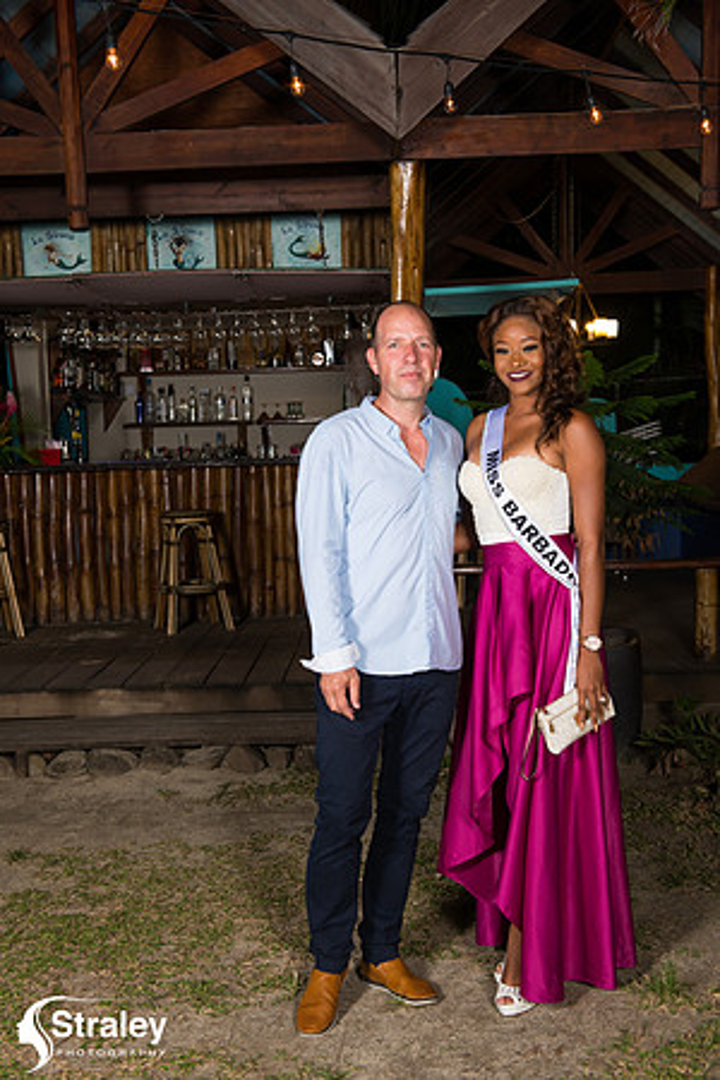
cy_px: 540
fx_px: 1260
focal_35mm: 42
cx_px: 360
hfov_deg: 31.9
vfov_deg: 46.4
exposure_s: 1/80
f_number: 5.6
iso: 500
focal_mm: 42
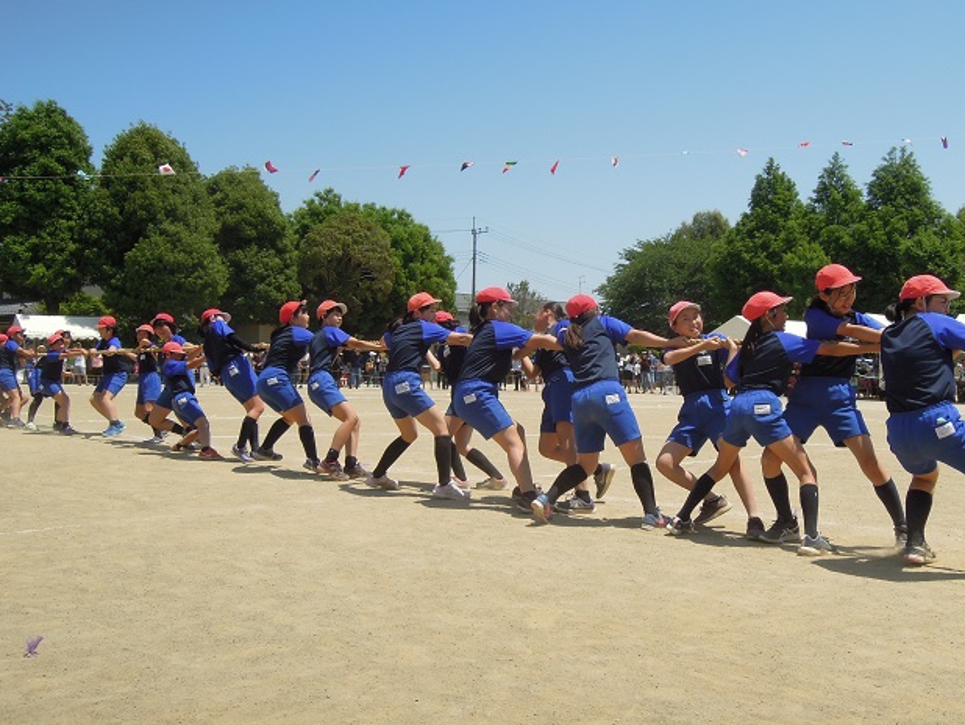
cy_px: 359
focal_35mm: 37
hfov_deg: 50.1
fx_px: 1032
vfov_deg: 38.7
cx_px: 500
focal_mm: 6.3
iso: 160
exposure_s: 1/1250
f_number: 4.5
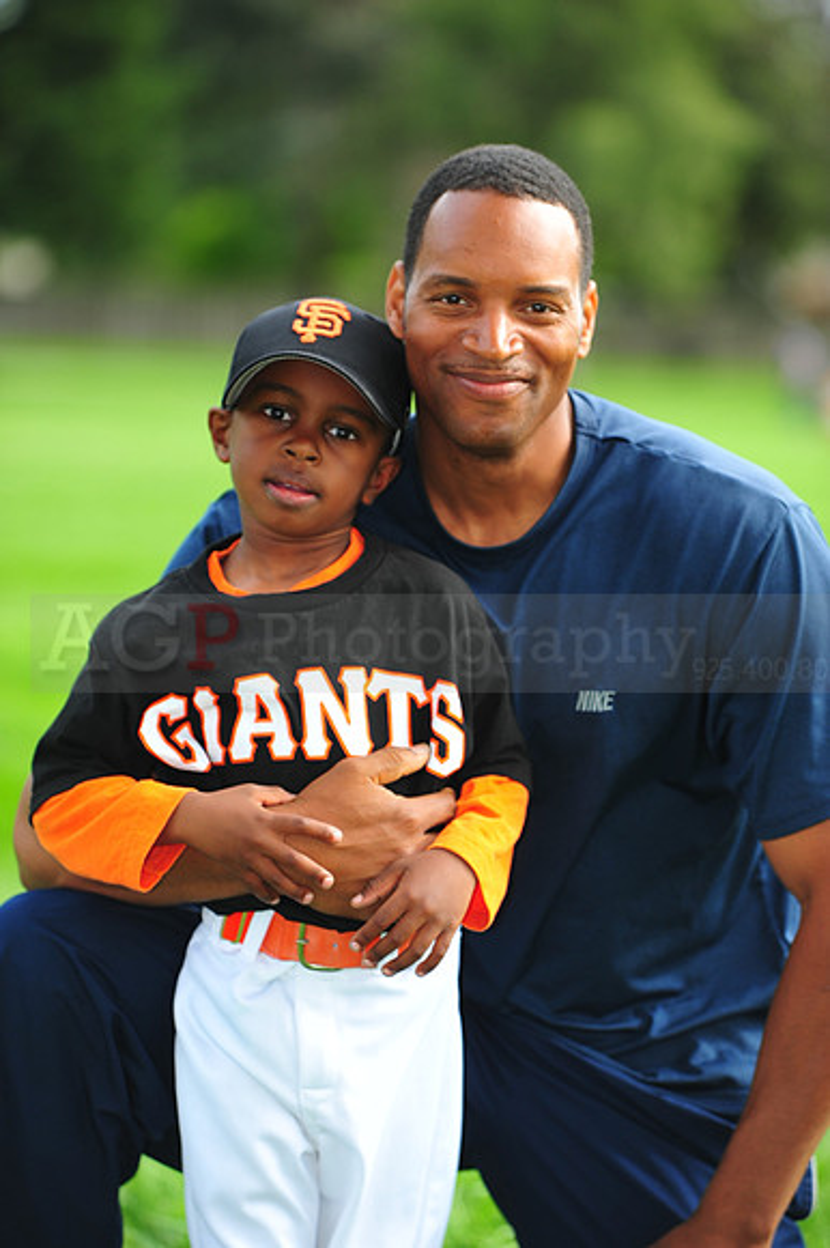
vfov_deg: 19.5
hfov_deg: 13.0
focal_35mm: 105
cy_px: 624
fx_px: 3635
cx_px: 415
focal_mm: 105
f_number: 4
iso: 400
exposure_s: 1/800
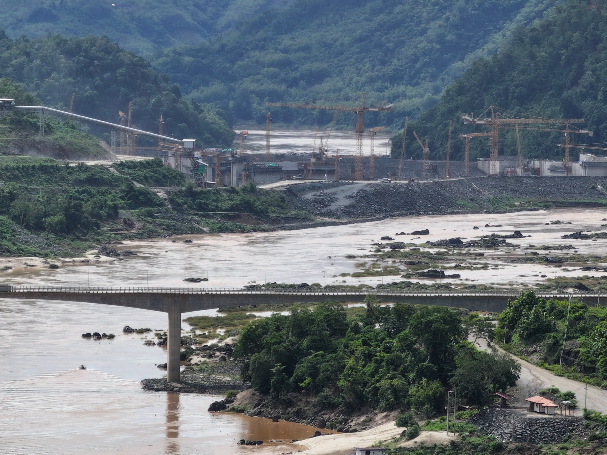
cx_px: 421
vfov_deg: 5.9
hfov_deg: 7.9
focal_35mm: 250
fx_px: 4384
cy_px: 114
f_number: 3.4
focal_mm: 30.71
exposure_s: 1/640
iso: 100
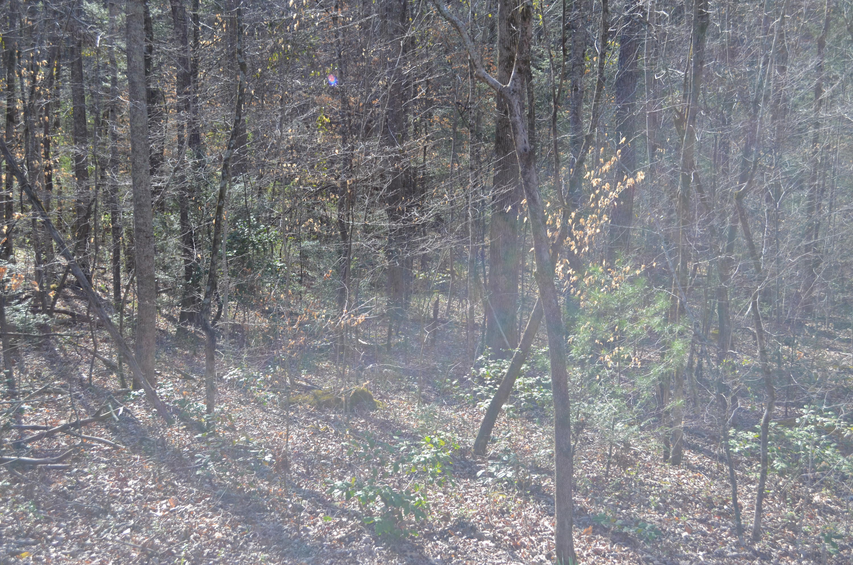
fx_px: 1135
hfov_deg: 41.2
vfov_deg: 28.0
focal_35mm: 48
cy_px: 282
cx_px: 426
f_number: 5.6
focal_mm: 32
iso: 280
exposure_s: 1/250
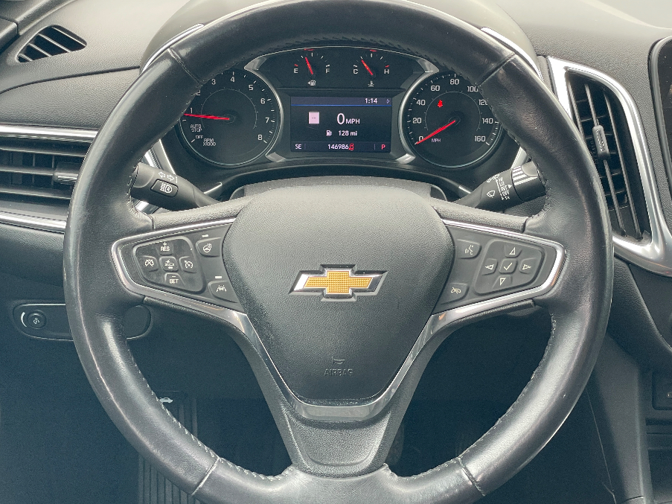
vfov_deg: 24.8
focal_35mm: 59
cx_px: 346
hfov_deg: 32.7
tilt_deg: -29.1
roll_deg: -2.5
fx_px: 1145
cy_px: 261
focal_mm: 6
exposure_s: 1/99
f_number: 2
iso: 80
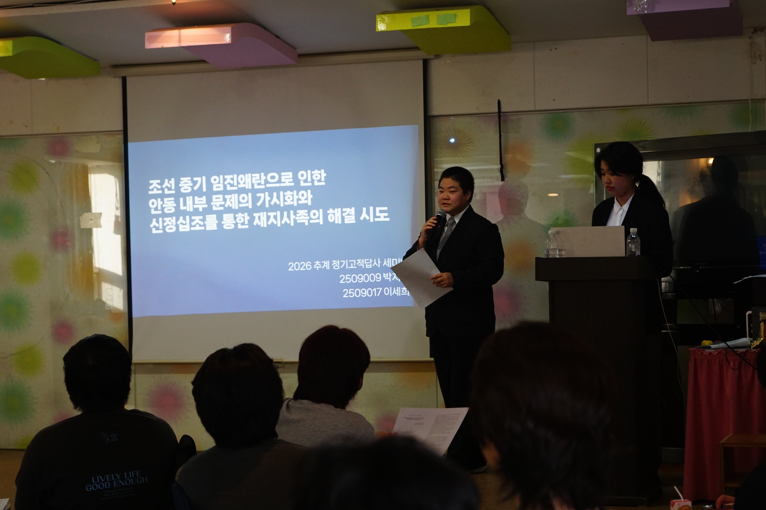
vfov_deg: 18.2
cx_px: 383
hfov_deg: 27.0
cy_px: 255
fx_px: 1596
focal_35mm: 75
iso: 800
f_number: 4
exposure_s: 1/80
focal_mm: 50
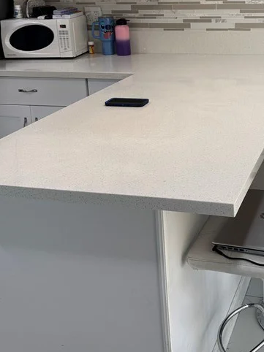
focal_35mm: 51
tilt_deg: -12.5
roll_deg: +2.1
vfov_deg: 36.4
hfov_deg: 27.8
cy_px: 75
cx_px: 222
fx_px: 519
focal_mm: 6.76
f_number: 1.78
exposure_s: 1/161
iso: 100
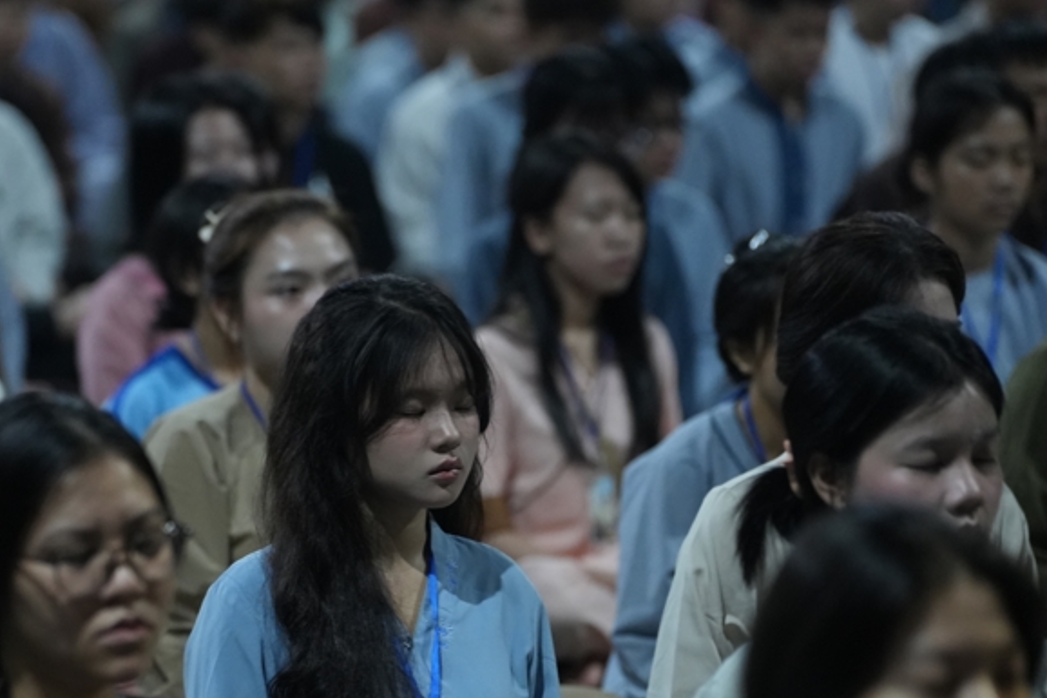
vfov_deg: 5.4
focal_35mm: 253
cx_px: 365
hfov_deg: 8.1
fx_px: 7356
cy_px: 564
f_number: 2.8
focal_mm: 150
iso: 4000
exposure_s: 1/125
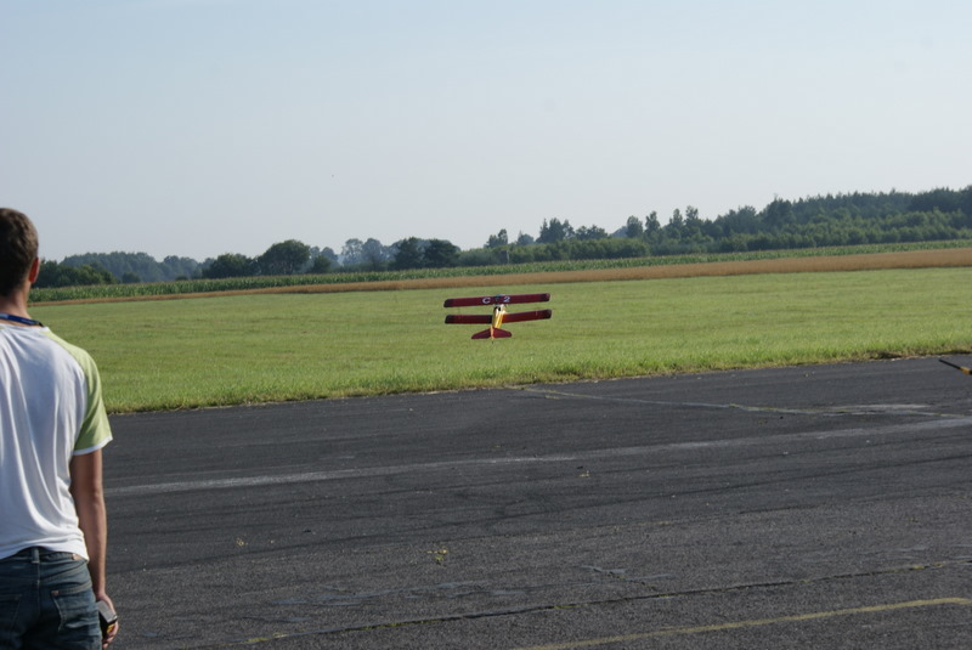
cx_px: 486
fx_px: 2838
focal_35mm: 105
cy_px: 325
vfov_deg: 13.1
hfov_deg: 19.4
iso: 100
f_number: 10
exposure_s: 1/160
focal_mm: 70
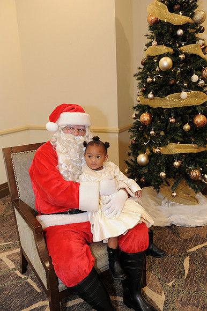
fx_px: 276
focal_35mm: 32
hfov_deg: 41.1
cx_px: 104
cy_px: 156
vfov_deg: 58.7
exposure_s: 1/100
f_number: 4
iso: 1600
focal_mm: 32
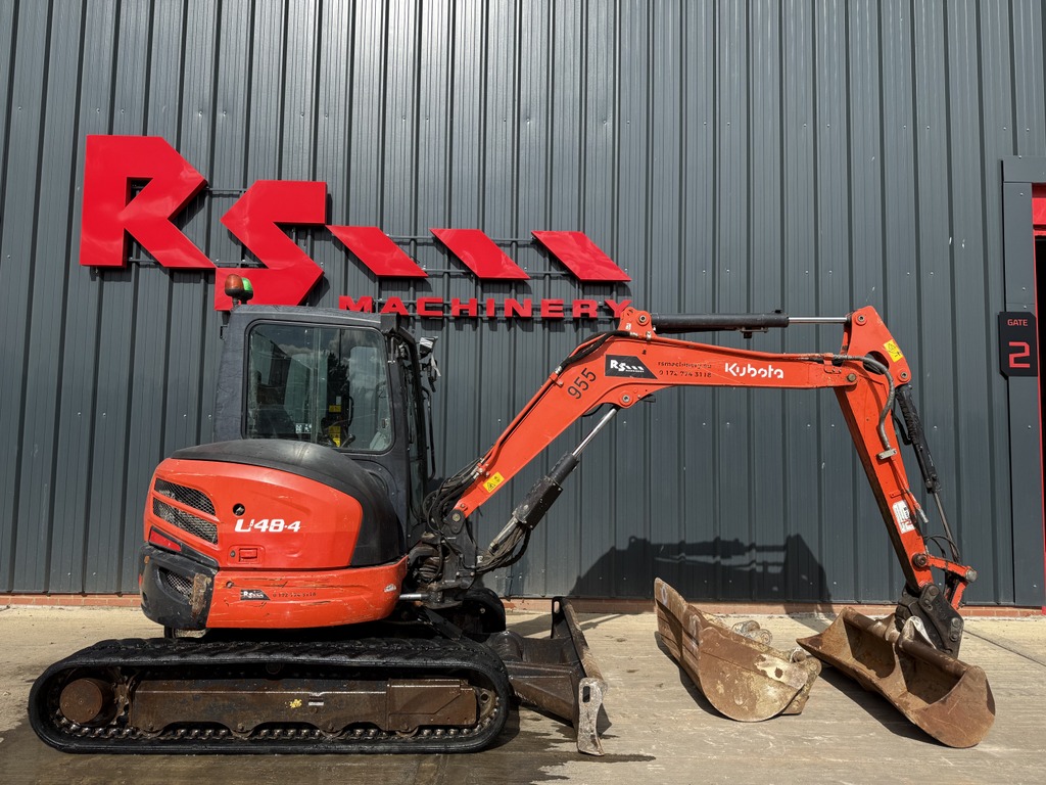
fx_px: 725
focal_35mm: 24
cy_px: 392
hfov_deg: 71.6
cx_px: 523
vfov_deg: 56.8
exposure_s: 1/3953
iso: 80
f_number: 1.78
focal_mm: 6.76
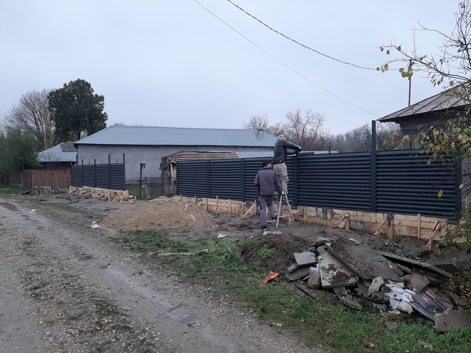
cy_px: 176
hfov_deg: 67.3
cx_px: 236
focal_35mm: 26
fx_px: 354
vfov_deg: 53.1
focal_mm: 3.93
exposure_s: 1/100
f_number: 1.7
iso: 40
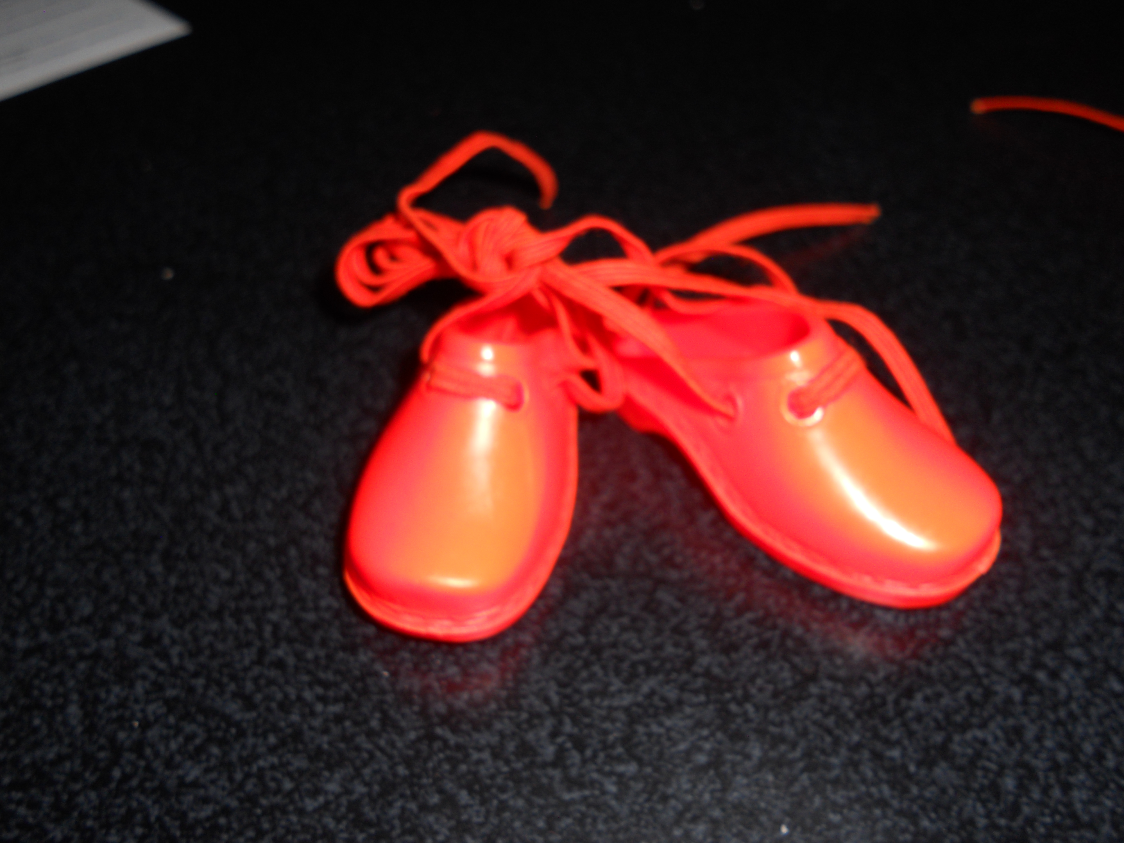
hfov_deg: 56.8
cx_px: 562
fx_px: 1039
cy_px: 422
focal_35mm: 32
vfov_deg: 44.2
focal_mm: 5.8
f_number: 8.8
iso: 80
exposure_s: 1/25
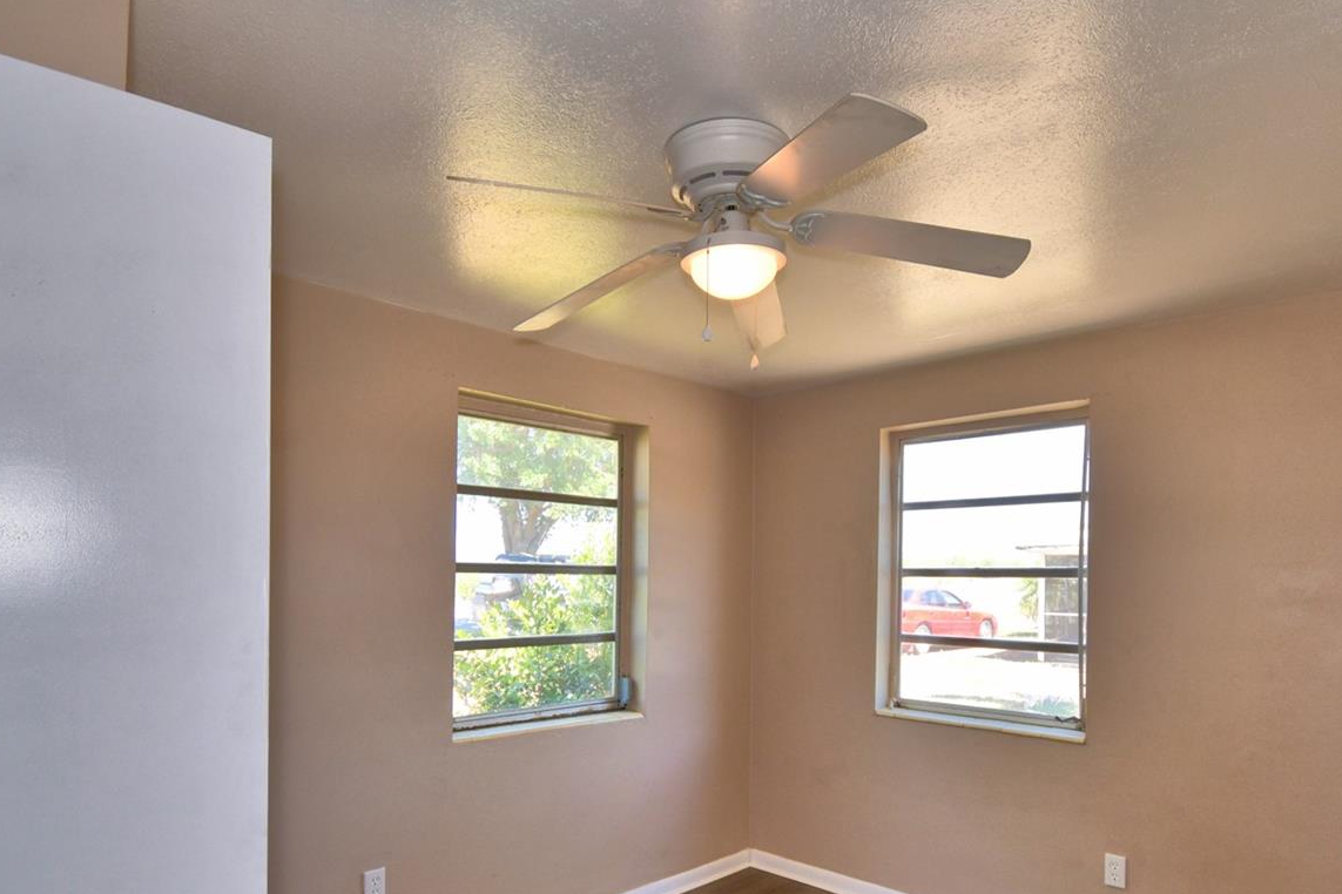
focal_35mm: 21
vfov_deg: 58.4
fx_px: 783
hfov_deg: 81.1
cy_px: 584
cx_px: 721
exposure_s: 1/60
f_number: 4.5
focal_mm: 10
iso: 140
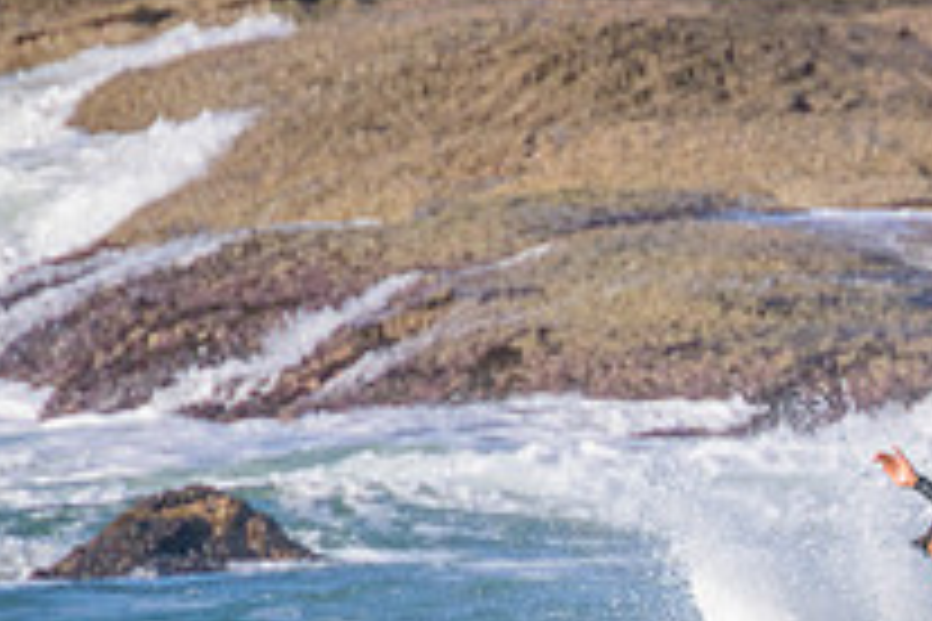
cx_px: 964
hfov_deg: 0.9
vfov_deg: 0.6
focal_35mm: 2241
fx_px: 58012
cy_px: 745
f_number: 11
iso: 1250
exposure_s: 1/2000
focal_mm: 800
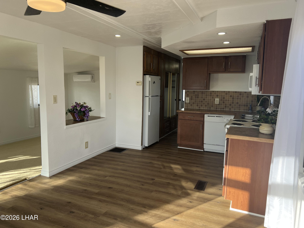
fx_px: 228
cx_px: 152
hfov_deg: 67.3
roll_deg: -0.6
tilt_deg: -7.5
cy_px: 114
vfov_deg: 53.1
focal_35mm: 26
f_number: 1.5
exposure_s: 1/443
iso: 50
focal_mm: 5.7
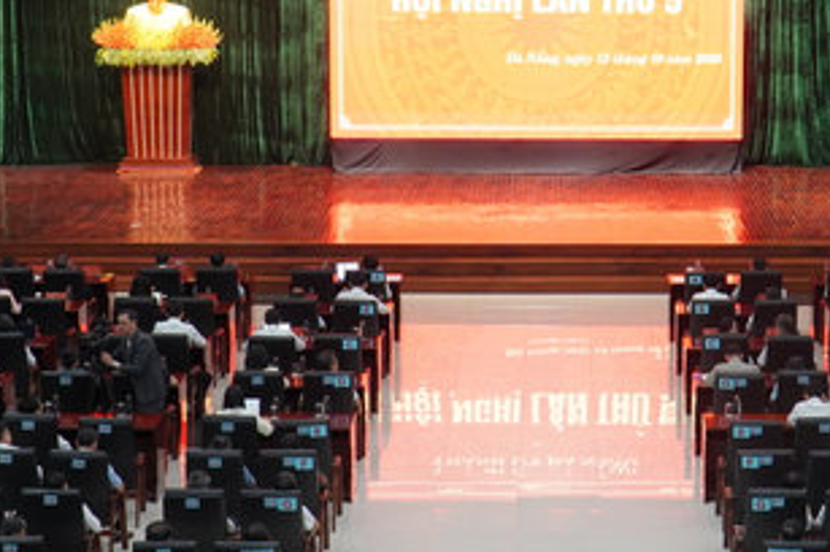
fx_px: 1886
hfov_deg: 24.6
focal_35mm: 82
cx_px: 587
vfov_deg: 16.6
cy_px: 195
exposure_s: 1/25
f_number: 7.1
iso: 800
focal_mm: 31
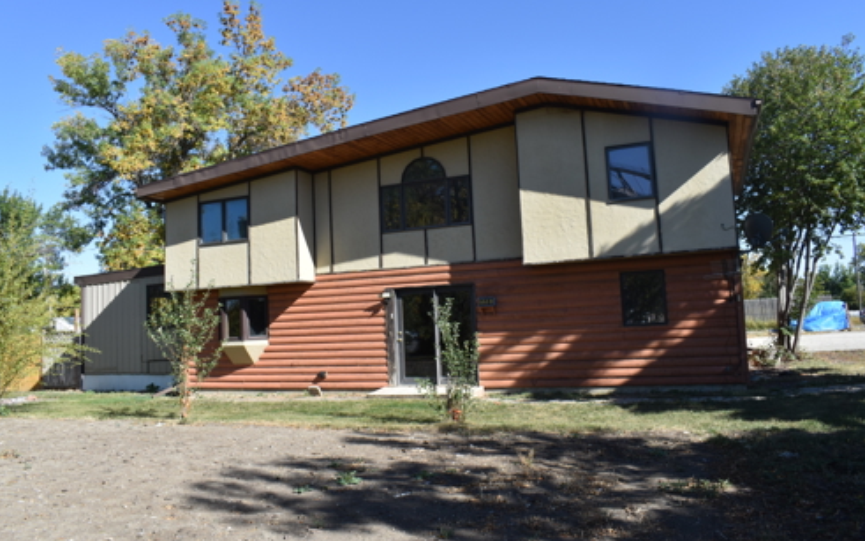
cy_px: 251
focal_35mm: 28
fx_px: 660
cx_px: 430
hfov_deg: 66.5
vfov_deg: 44.5
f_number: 9
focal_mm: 18
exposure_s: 1/320
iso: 200
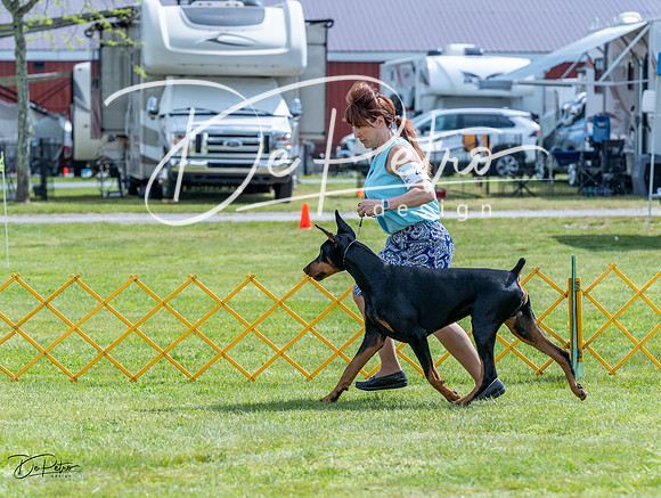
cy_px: 225
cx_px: 344
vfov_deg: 9.0
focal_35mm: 165
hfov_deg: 12.0
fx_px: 3146
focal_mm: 134
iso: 400
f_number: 5
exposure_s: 1/1600
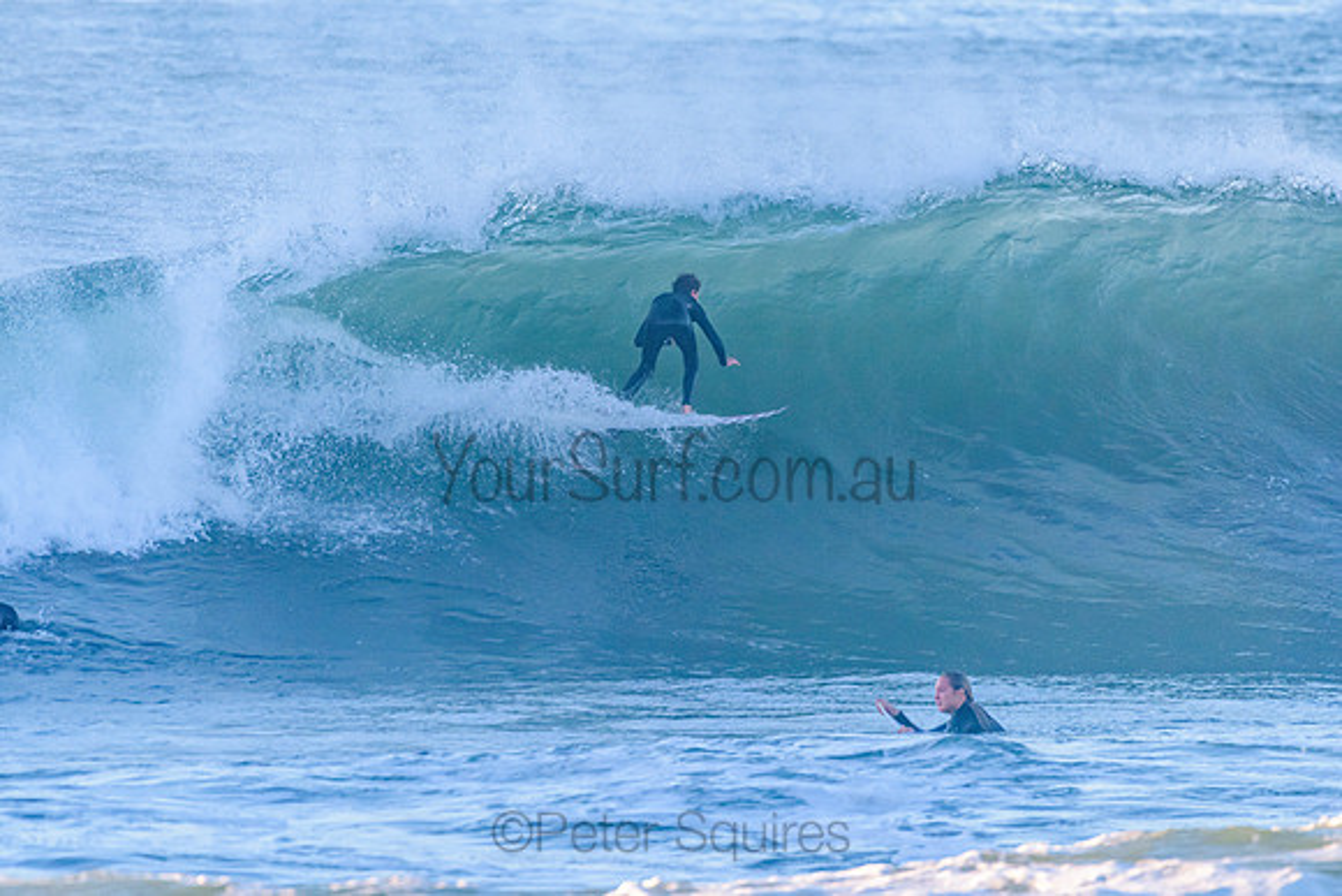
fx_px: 22670
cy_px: 449
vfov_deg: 2.3
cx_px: 724
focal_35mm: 608
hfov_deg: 3.4
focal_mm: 500
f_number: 5.6
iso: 1100
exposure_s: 1/2000
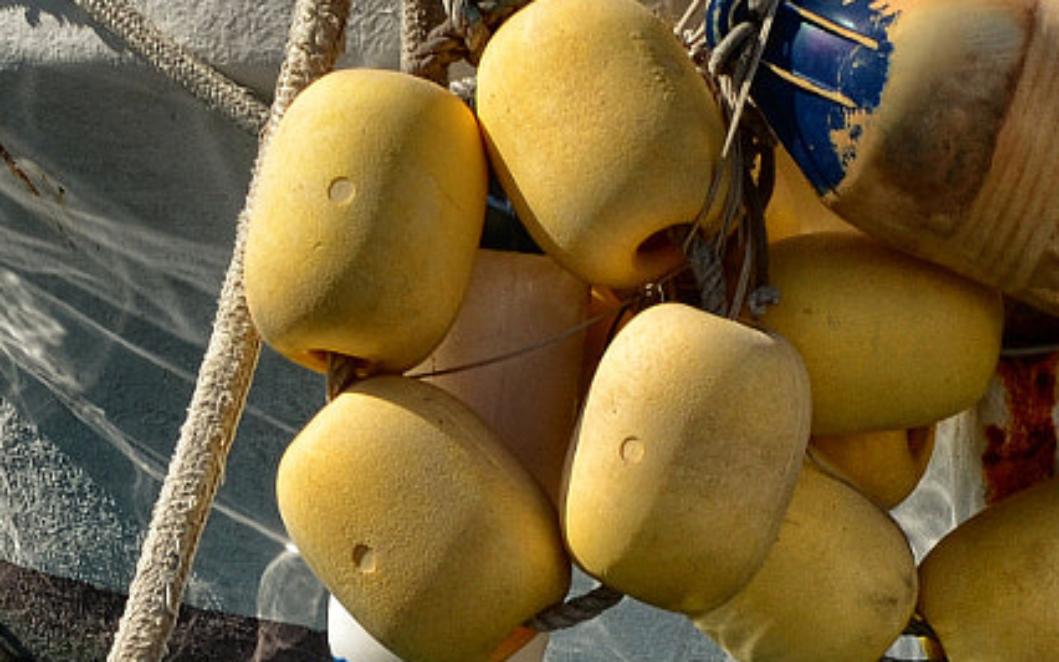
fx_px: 9579
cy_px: -83
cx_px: 681
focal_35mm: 332
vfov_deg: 3.9
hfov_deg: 6.3
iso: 160
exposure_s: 1/250
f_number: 8
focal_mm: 58
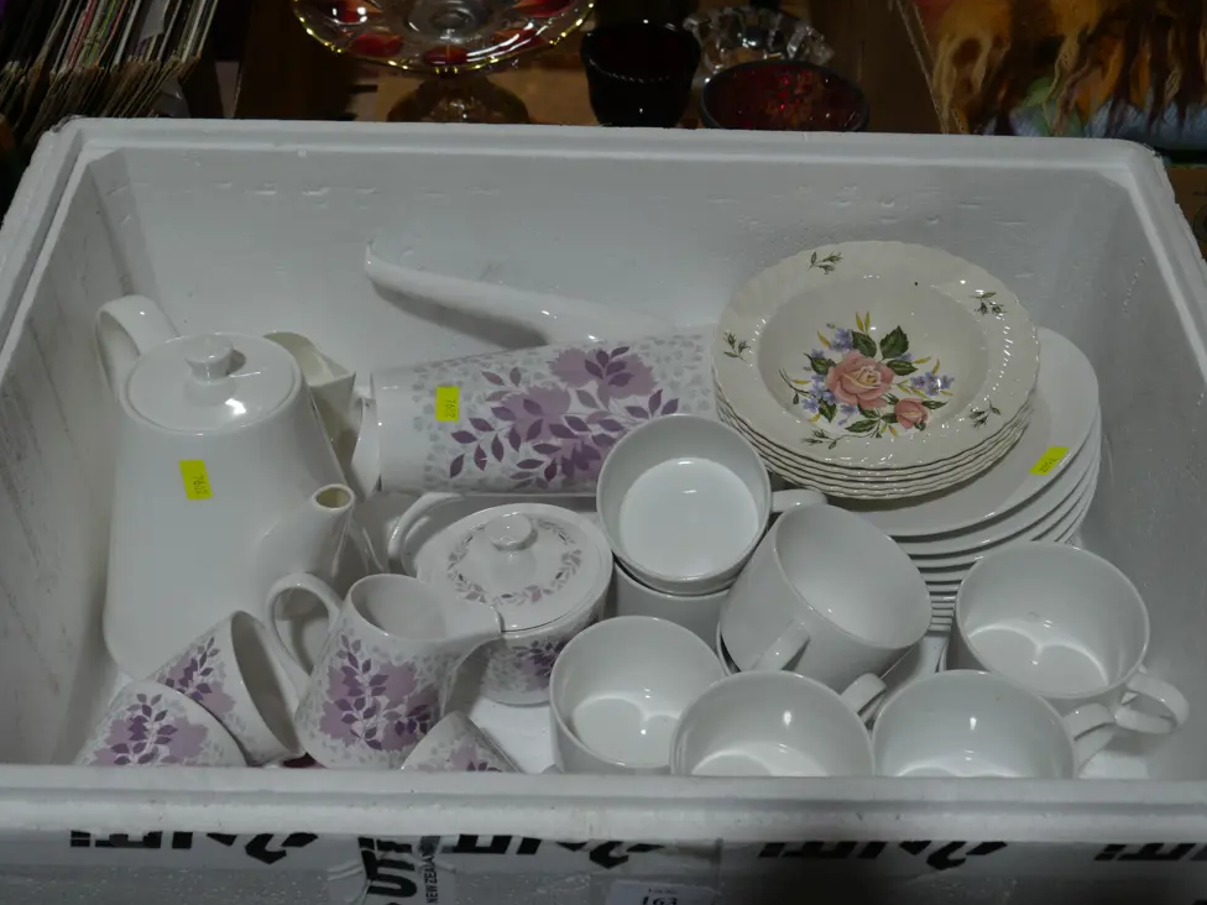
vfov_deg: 34.3
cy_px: 468
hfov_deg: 44.8
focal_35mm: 42
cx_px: 608
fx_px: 1464
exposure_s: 1/160
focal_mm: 20
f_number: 5.6
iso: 200
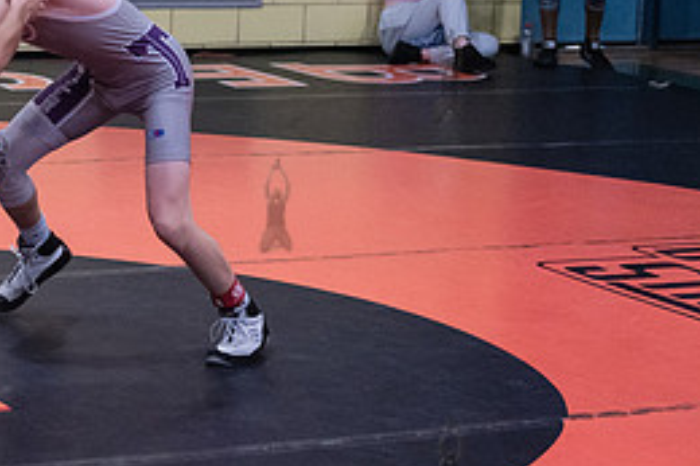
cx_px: -73
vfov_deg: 10.9
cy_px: 74
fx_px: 2429
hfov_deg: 15.9
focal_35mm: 125
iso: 8000
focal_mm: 56
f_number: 3.2
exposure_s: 1/640
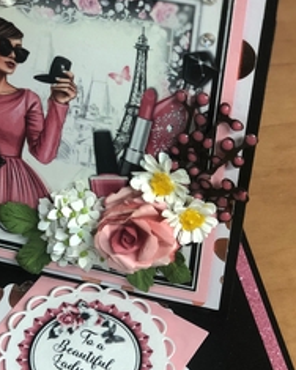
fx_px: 1062
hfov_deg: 15.8
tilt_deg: -51.7
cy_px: 222
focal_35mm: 97
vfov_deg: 19.7
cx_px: 70
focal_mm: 6
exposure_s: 1/40
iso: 80
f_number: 2.4
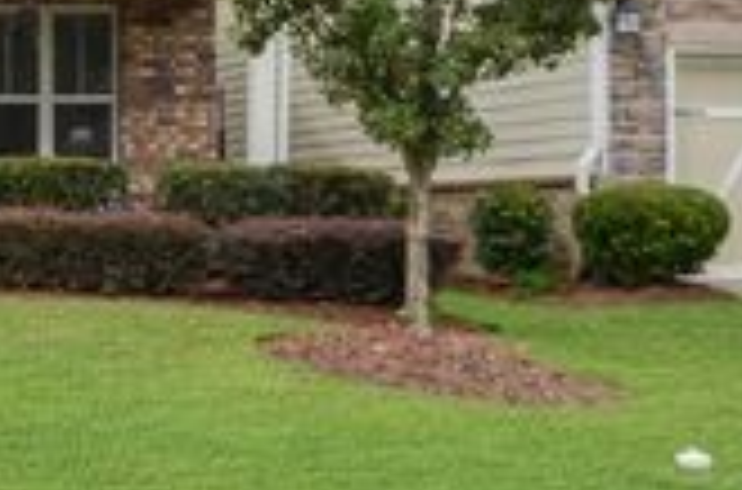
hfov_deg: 18.3
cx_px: -360
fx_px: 2055
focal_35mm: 100
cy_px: -47
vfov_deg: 13.3
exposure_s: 1/250
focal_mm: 22
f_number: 8
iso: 140
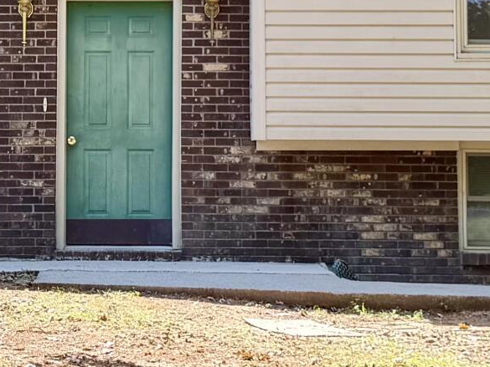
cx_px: 134
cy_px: -2
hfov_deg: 16.0
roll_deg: +0.6
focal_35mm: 123
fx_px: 1741
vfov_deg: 11.9
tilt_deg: +5.3
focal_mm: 6.76
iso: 80
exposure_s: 1/772
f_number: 1.78
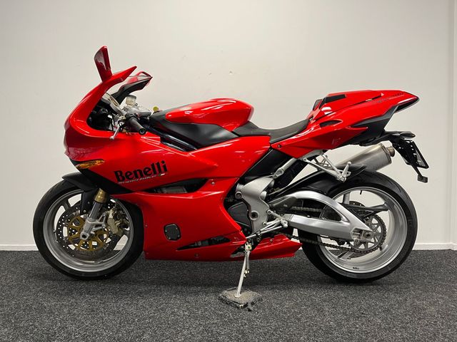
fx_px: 343
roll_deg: +0.4
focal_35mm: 26
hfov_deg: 67.3
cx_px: 228
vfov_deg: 53.1
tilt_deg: -1.8
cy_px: 171
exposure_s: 1/50
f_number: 1.6
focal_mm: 5.1
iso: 250
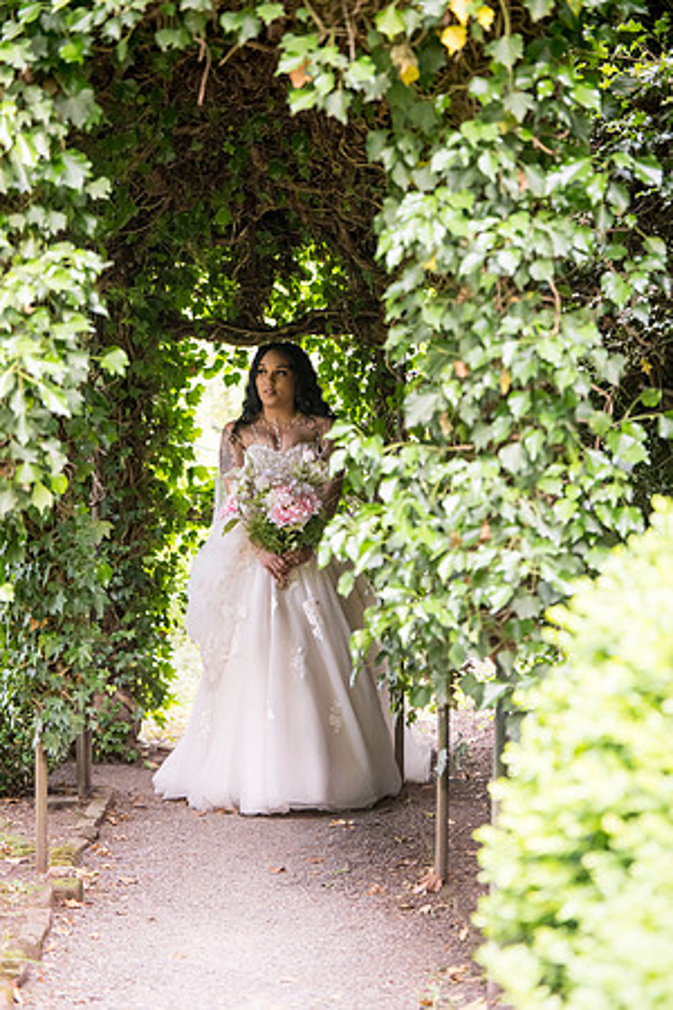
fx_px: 1963
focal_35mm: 70
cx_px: 336
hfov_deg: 19.5
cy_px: 505
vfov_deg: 28.8
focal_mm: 70
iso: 2000
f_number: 3.2
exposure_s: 1/400
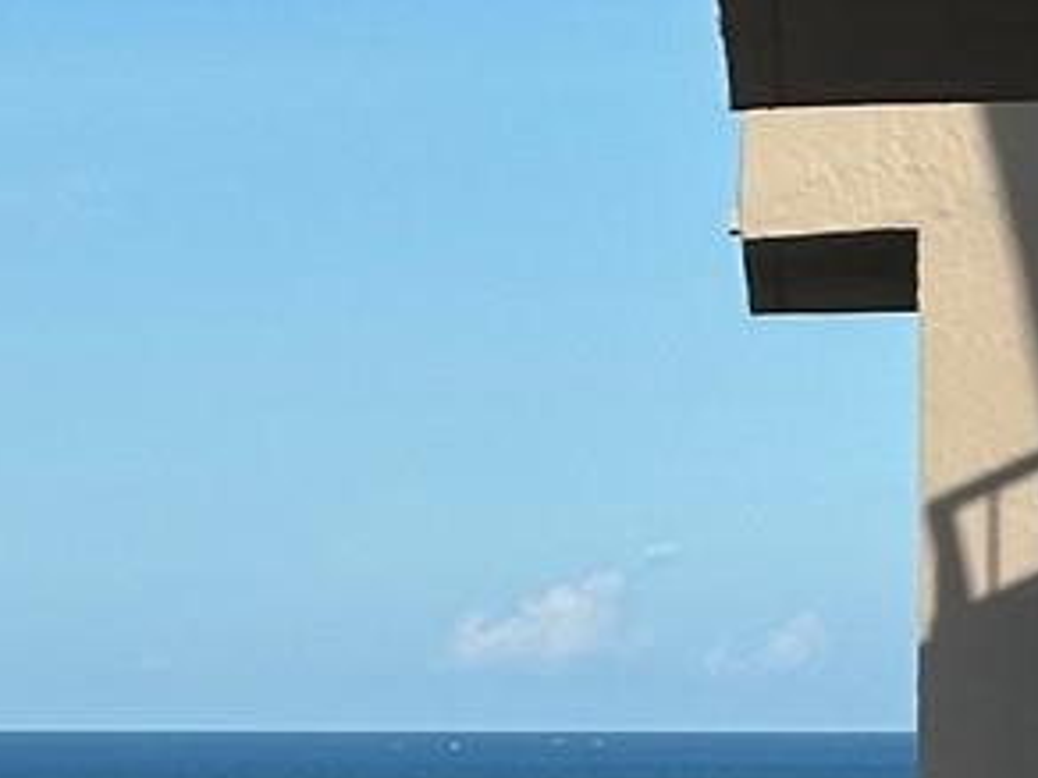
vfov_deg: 5.6
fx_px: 7886
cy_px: 874
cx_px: -995
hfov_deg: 7.3
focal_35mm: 263
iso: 64
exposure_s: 1/5000
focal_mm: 6.86
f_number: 1.78
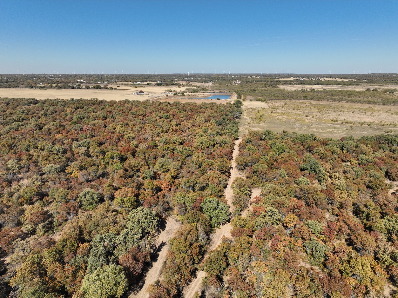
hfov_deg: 71.6
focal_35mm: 24
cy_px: 149
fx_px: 276
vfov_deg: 56.8
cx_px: 199
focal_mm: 12.29
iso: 160
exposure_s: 1/3000
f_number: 2.8
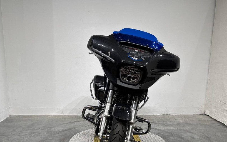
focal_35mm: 36
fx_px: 223
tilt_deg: -11.5
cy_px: 103
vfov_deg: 34.7
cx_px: 109
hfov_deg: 54.0
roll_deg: -0.3
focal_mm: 5.96
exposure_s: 1/120
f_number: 1.6
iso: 100
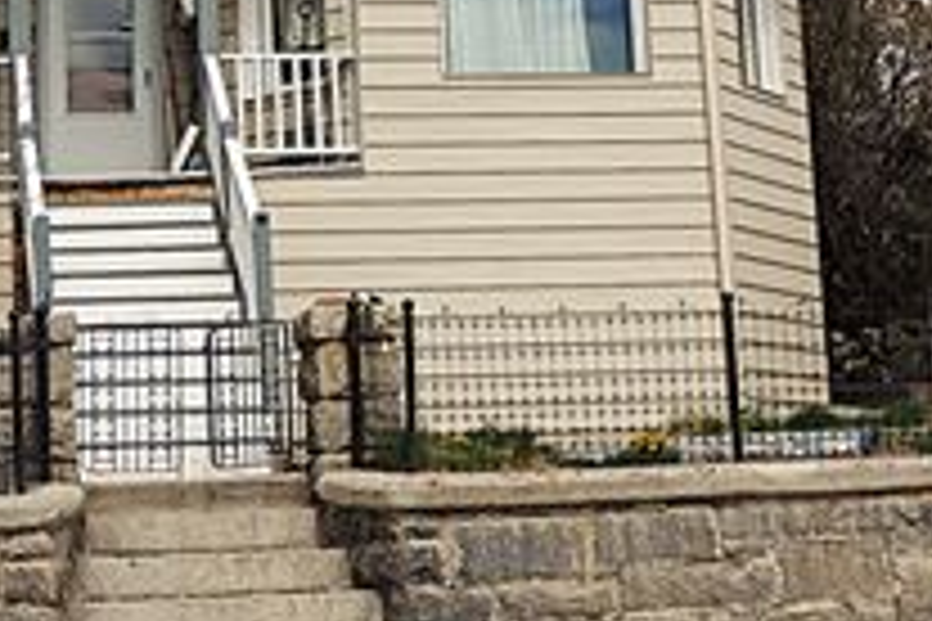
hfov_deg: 22.9
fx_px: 2278
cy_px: 124
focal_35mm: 88
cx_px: 225
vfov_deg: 15.4
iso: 100
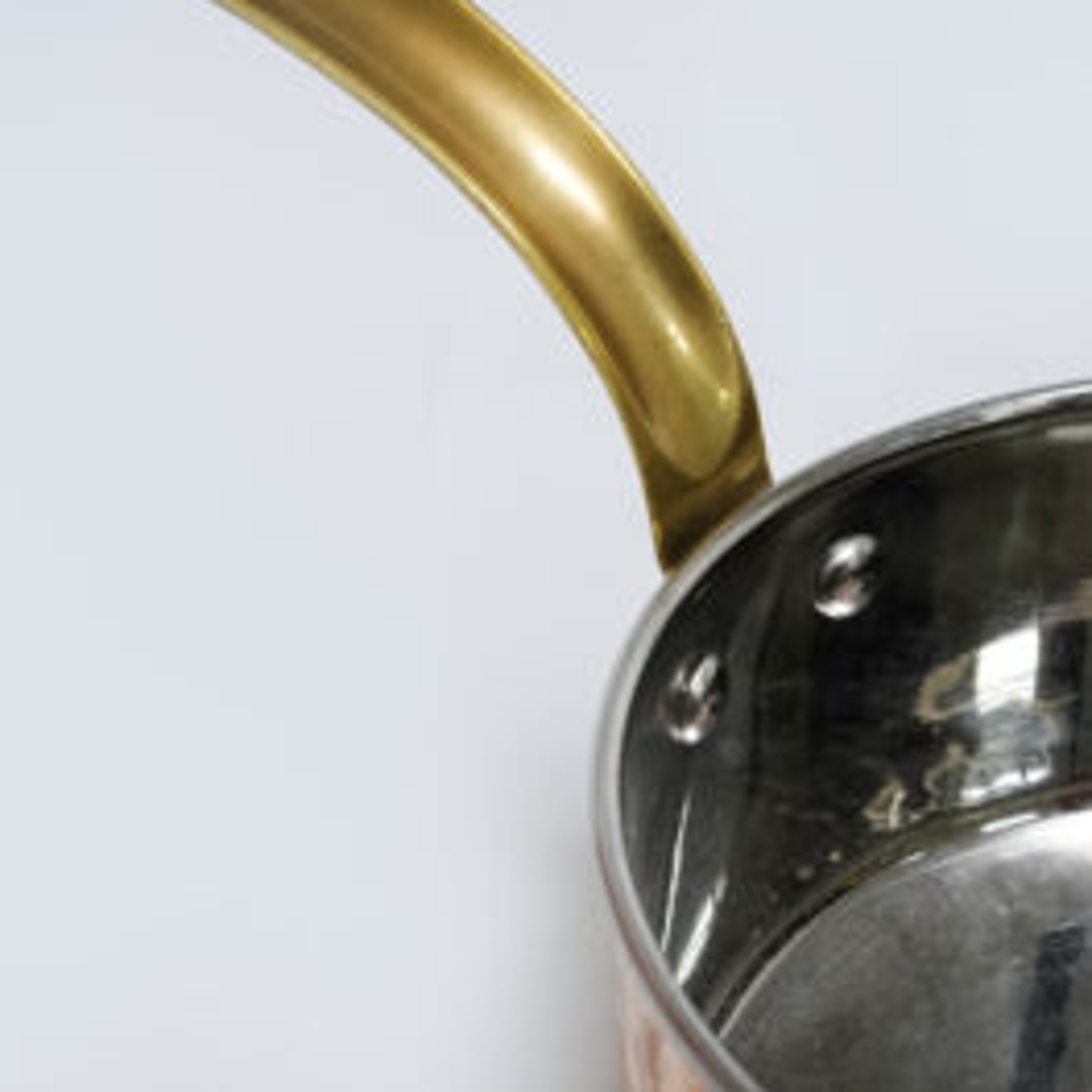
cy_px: 544
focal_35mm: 90
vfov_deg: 19.3
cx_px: 649
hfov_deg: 19.3
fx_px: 3212
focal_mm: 70
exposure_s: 1/160
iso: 6400
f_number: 16
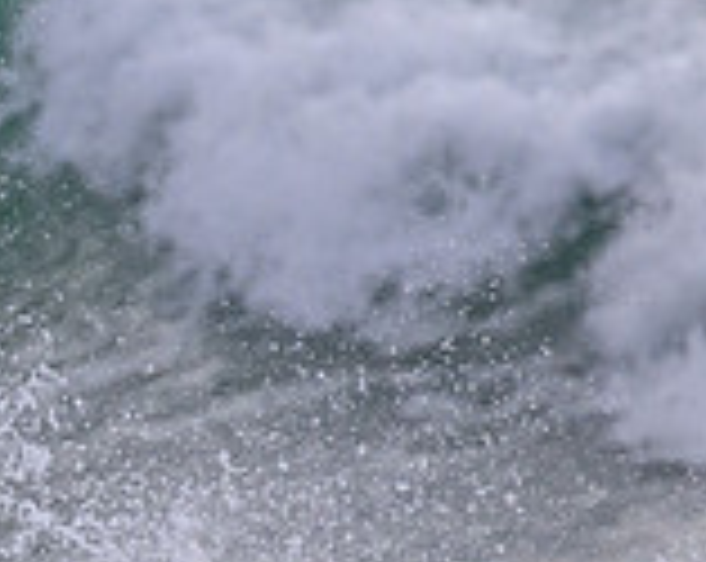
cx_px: -553
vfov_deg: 0.6
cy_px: 600
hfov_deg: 0.7
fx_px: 57980
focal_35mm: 2780
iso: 1800
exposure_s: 1/1600
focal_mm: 800
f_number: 11
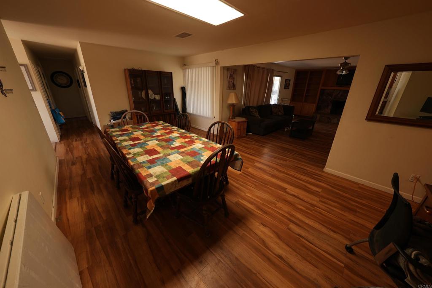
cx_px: 216
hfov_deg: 112.6
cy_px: 144
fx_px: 144
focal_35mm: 12
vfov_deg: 90.1
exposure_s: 1/1.6
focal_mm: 12
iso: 100
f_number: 10
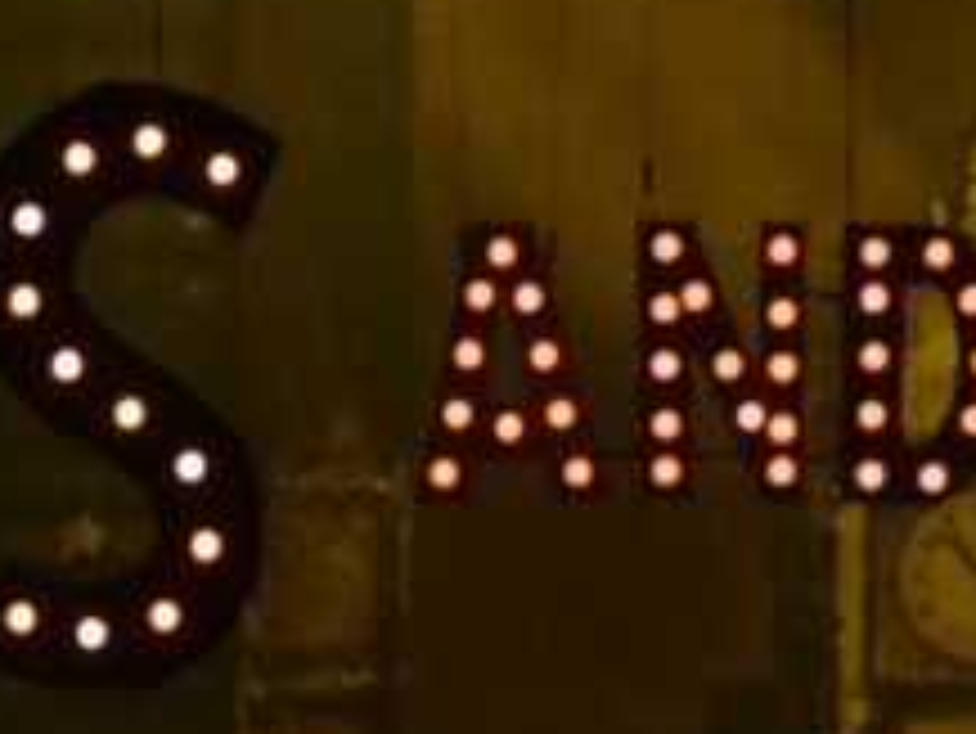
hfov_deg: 4.2
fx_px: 13259
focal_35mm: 470
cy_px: 1855
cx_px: 1025
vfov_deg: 3.1
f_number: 5.6
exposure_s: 1/160
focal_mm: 83
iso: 5000
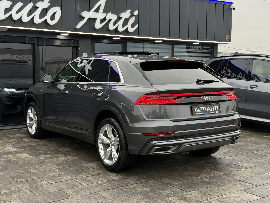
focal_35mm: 48
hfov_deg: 39.7
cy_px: 102
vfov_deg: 30.3
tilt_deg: -3.8
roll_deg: +0.7
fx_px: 374
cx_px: 135
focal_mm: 6.76
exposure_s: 1/233
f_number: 1.78
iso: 125
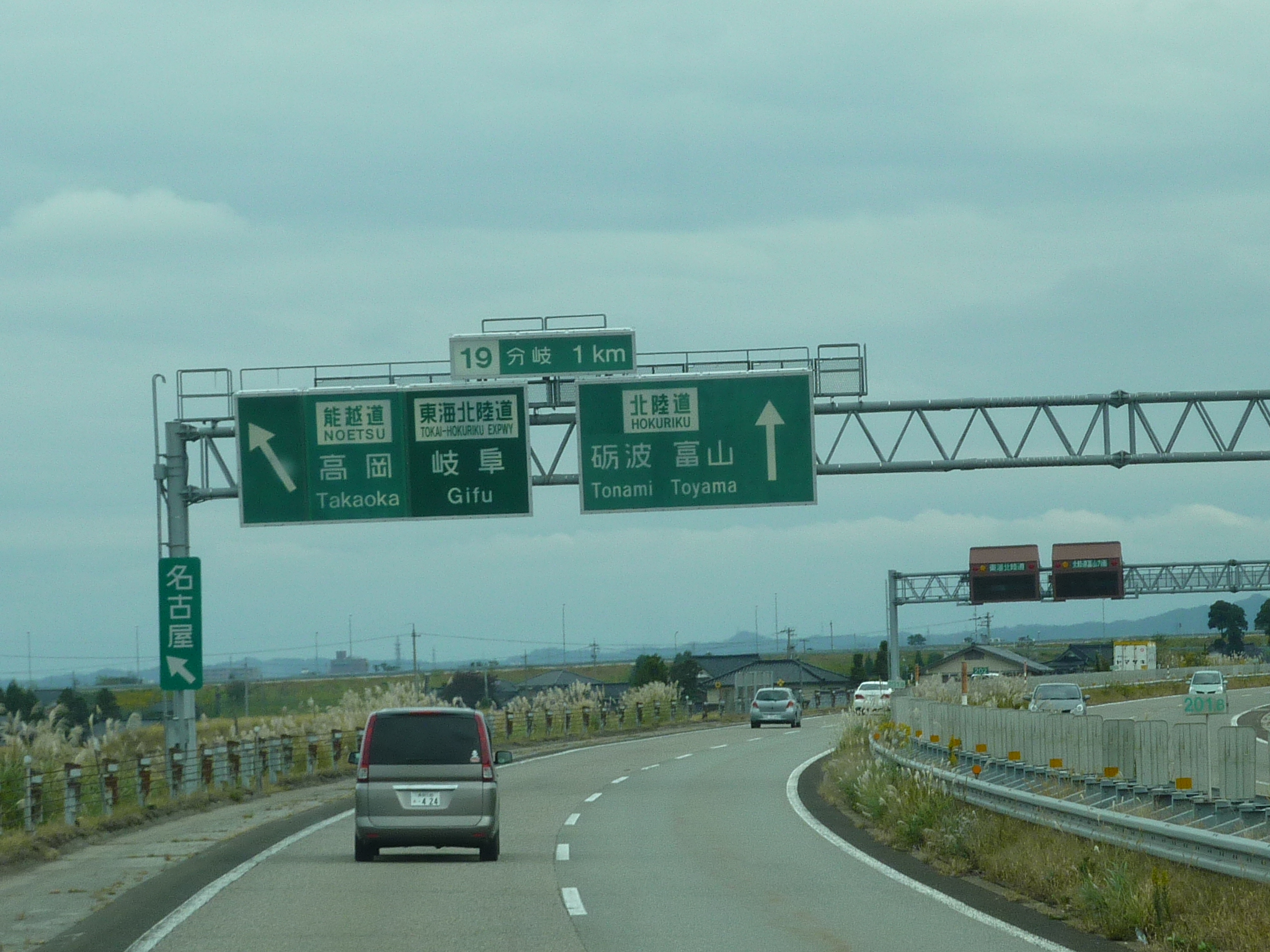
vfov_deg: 7.4
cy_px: 476
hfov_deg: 9.9
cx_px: 635
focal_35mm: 200
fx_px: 7338
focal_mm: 18.2
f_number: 4.4
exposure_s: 1/400
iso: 80
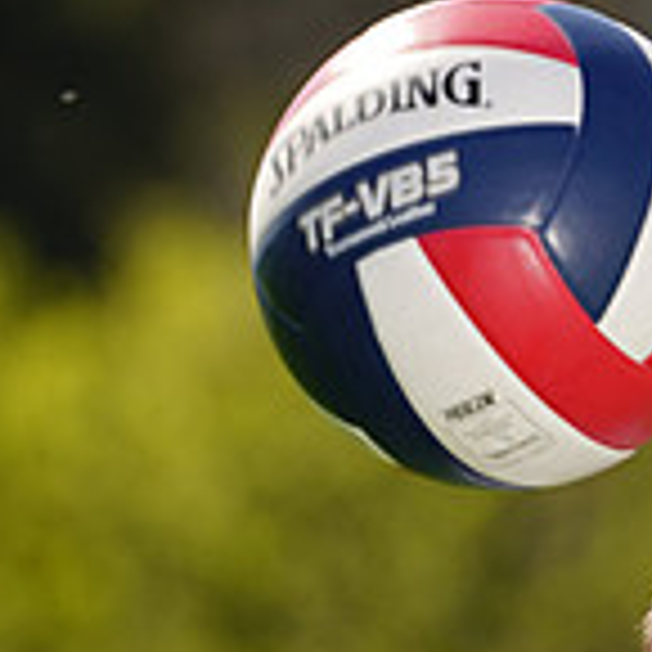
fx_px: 21949
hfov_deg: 1.7
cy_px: 1142
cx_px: 744
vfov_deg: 1.7
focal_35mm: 1030
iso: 64
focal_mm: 303
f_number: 7.1
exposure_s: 1/200
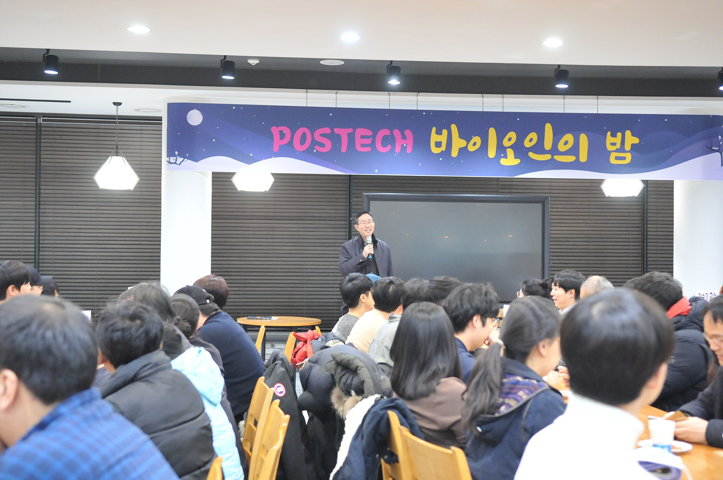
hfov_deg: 41.2
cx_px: 362
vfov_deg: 28.0
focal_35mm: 48
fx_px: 963
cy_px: 240
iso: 2000
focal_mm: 32
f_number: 3.2
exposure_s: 1/40
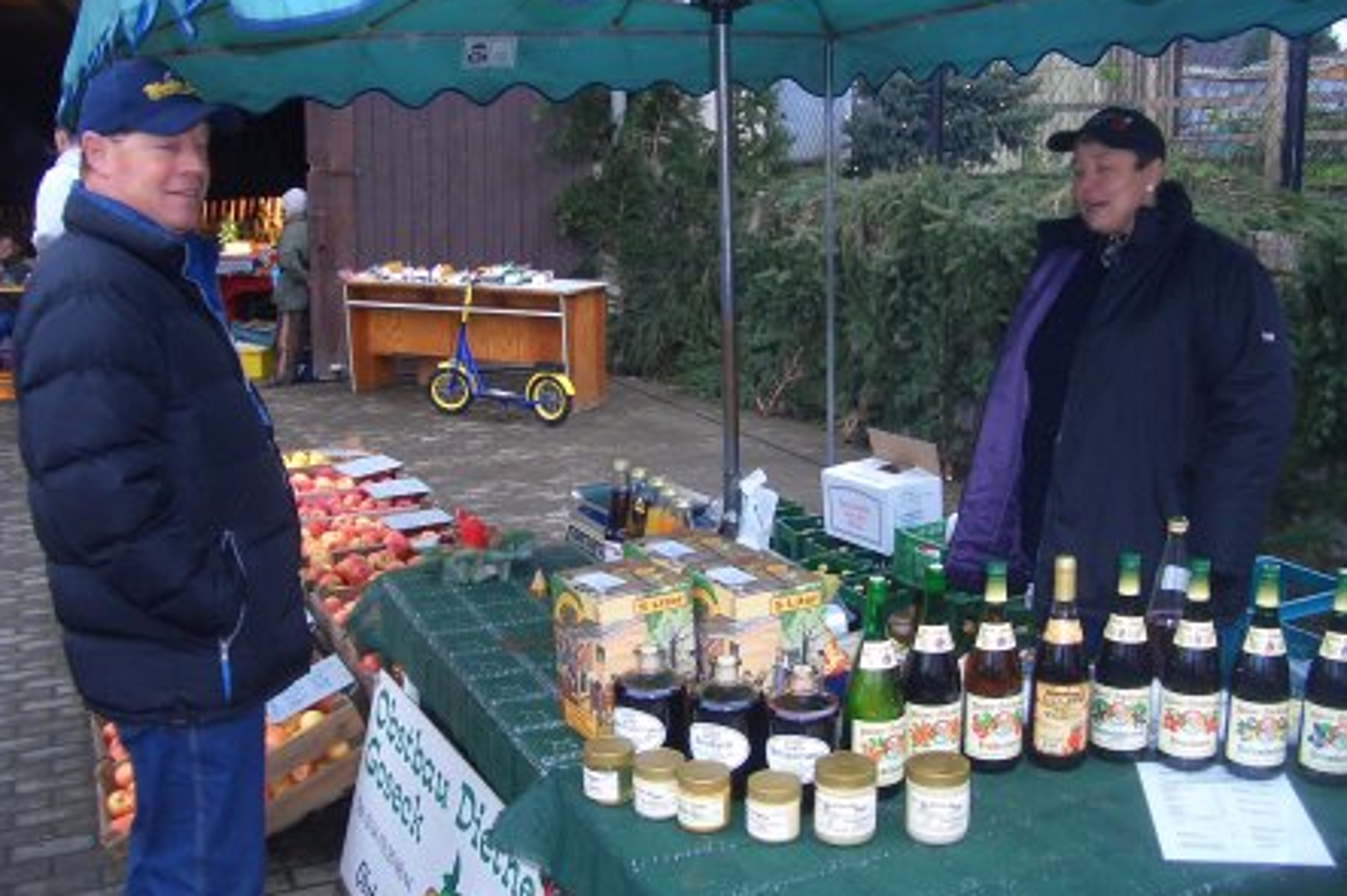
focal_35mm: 37
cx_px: 675
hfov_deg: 51.9
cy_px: 446
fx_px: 1384
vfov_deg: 35.9
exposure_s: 1/40
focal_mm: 5.8
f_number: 2.6
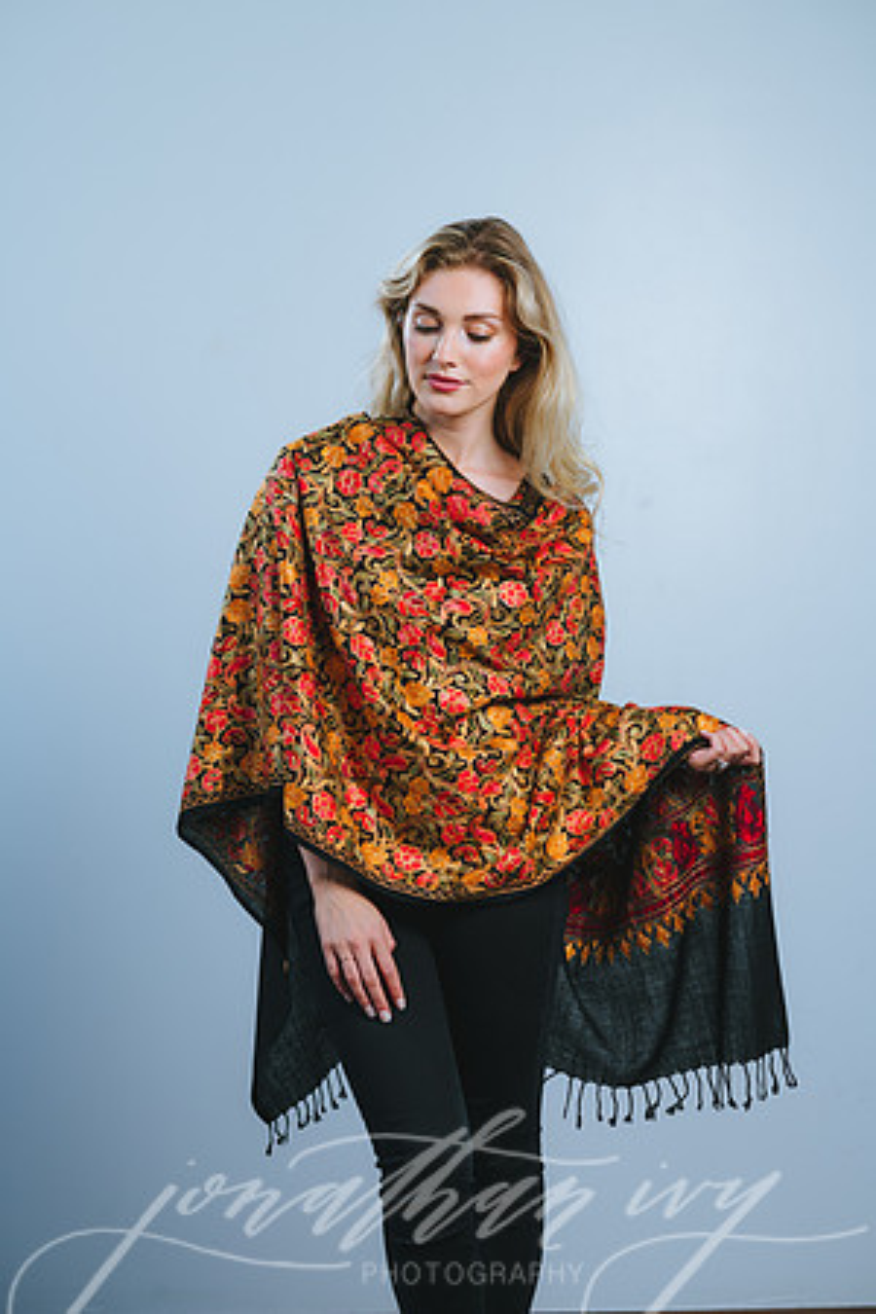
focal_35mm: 85
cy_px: 657
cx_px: 438
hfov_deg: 16.1
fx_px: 3102
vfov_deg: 23.9
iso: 100
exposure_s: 1/160
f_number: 4
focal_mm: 85
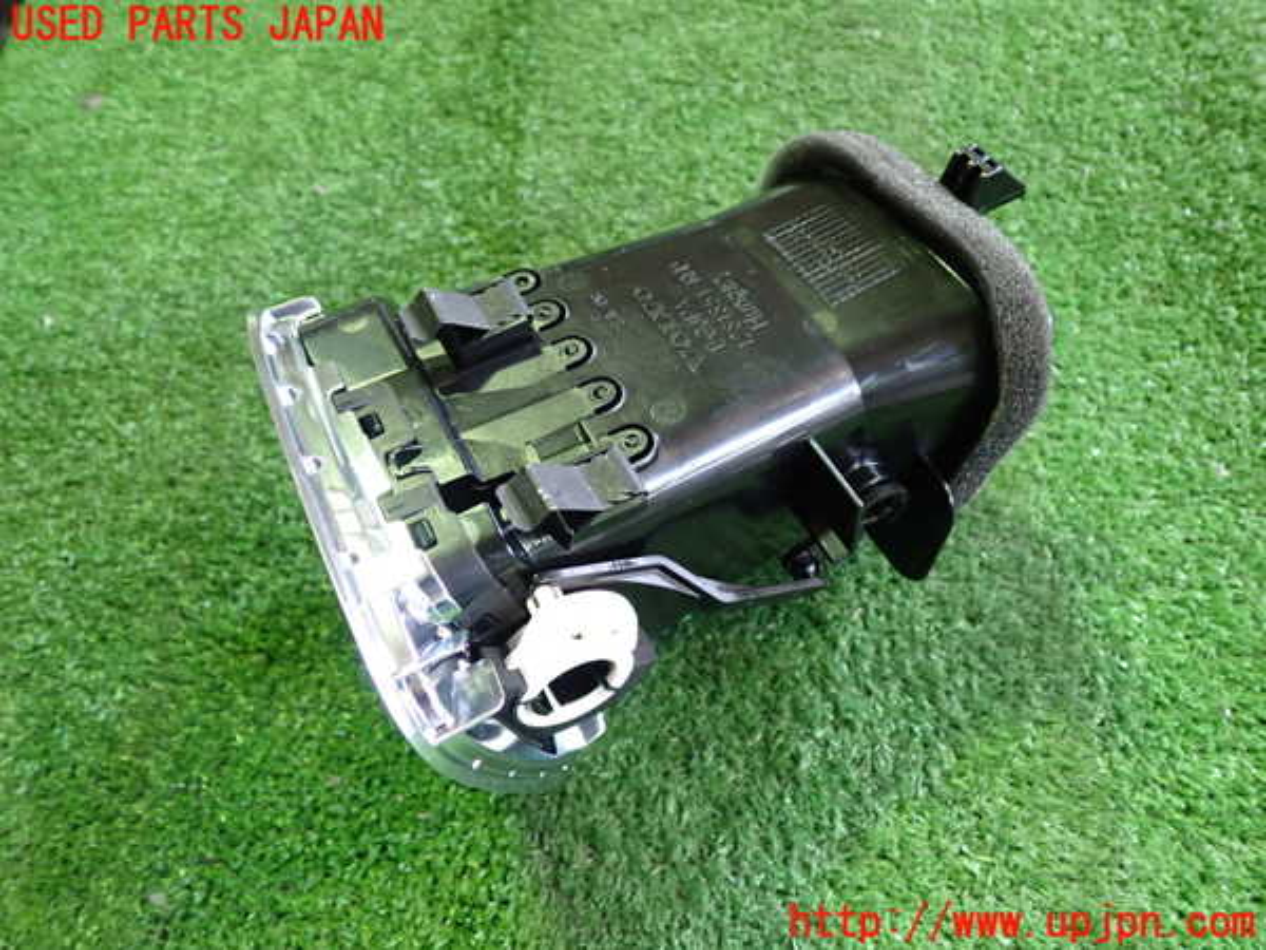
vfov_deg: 46.8
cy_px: 475
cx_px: 633
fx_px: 1097
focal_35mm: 30
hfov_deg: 60.0
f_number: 2.3
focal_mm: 5.4
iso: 640
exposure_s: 1/30
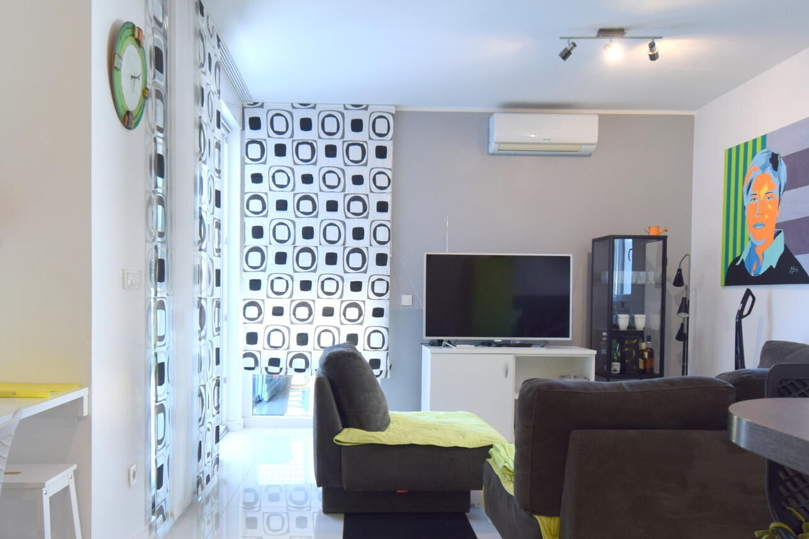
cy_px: 294
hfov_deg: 65.3
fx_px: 629
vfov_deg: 46.3
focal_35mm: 28
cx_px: 357
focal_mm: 10
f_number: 4
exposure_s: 1/60
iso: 400
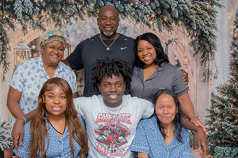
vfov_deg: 31.1
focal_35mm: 43
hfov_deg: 45.4
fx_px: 284
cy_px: 76
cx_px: 107
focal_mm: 31
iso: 100
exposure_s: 1/200
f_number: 4
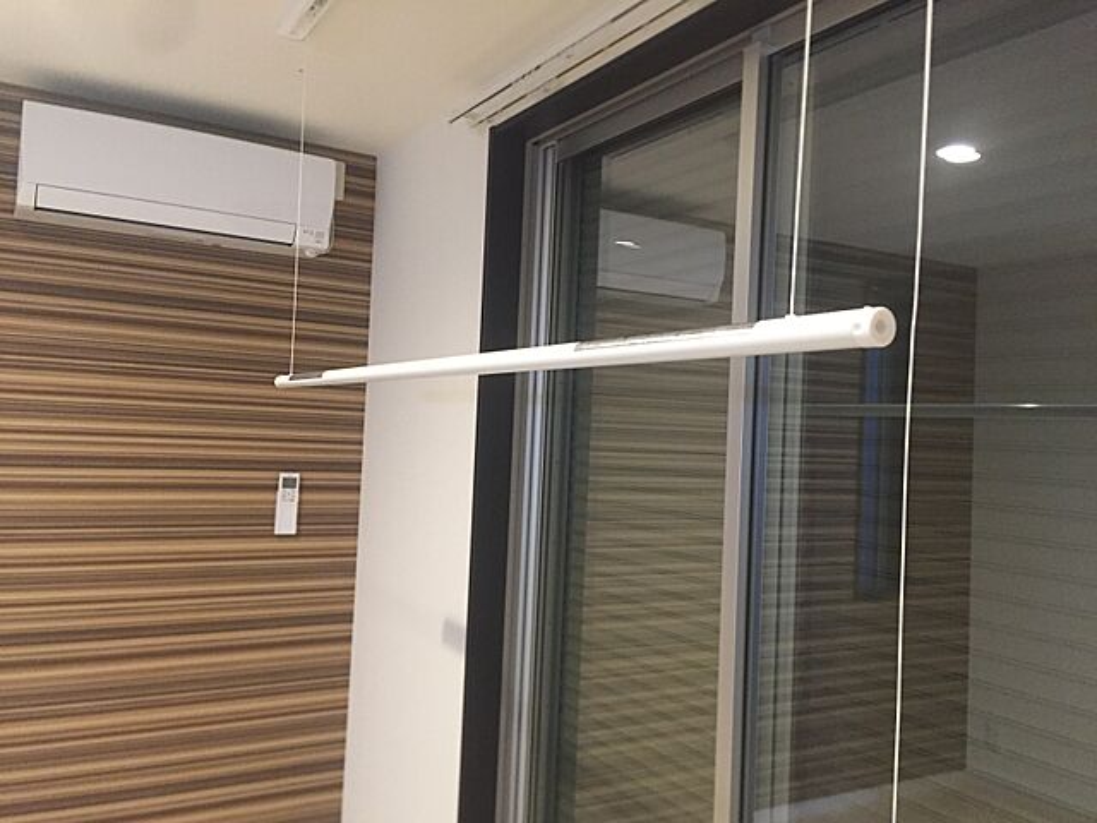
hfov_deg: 61.7
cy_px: 412
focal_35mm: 29
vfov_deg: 48.2
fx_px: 919
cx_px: 548
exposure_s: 1/33
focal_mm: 4.15
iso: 250
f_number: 2.2
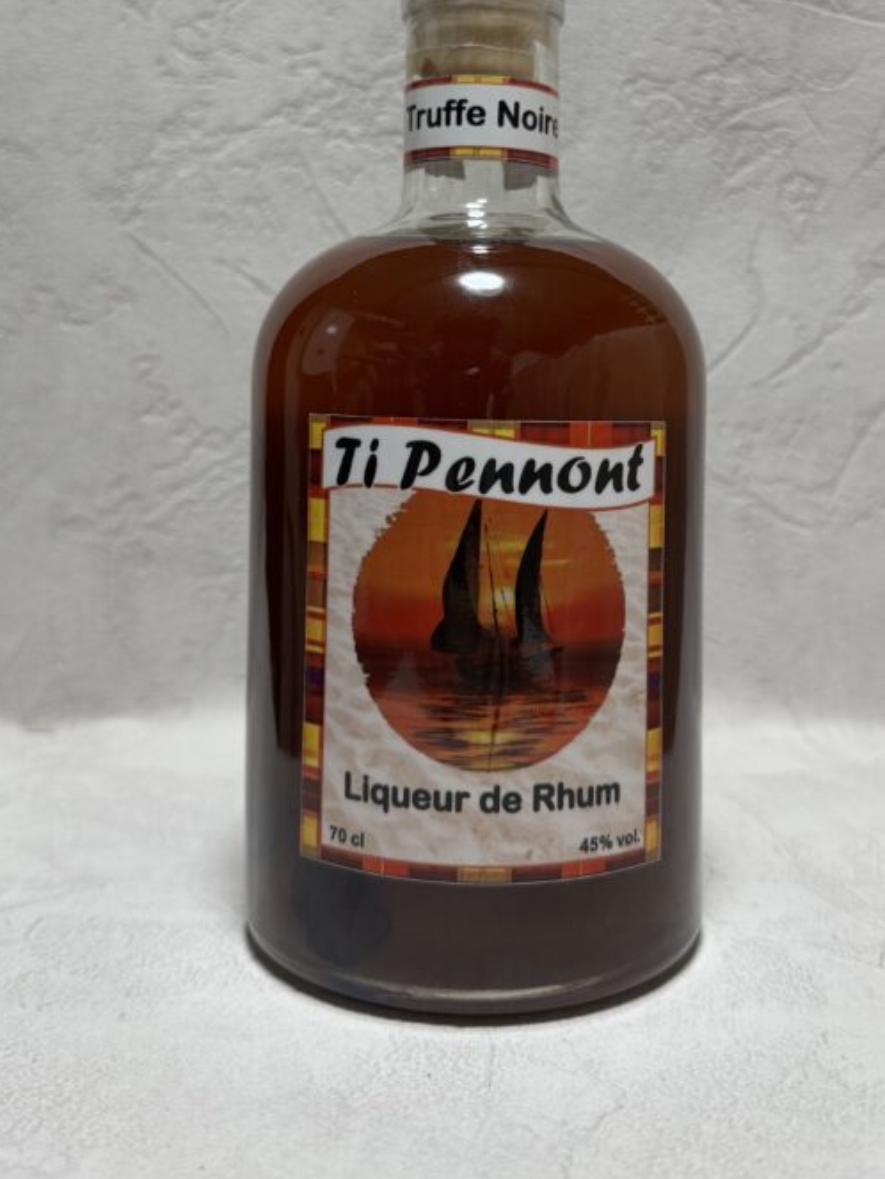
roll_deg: -0.6
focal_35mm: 37
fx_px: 1261
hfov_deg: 38.6
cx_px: 473
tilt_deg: -1.1
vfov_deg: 49.1
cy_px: 373
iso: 160
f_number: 1.78
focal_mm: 6.76
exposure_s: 1/100
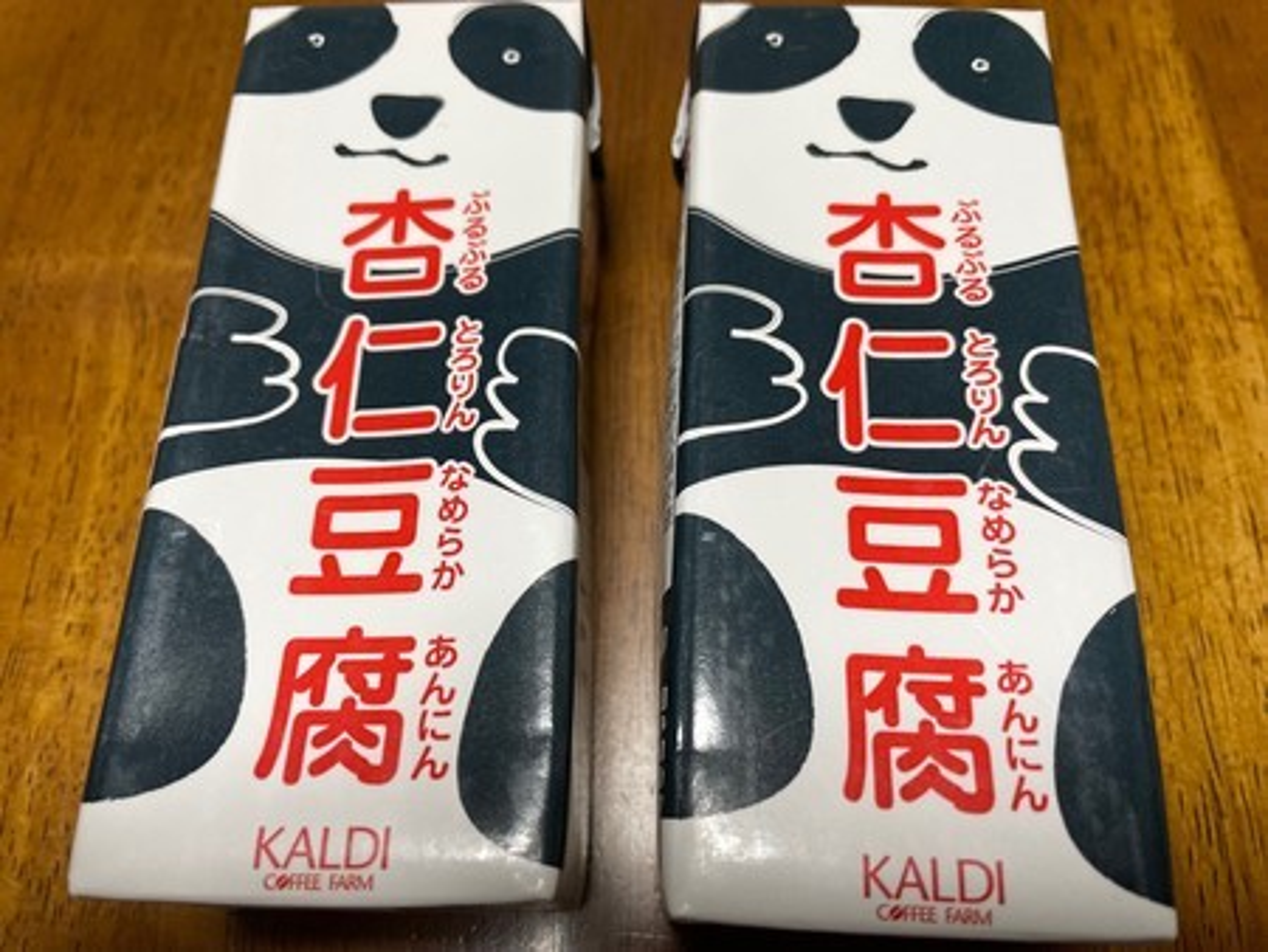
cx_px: 634
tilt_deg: -66.6
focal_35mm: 26
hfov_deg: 67.3
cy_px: 476
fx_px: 953
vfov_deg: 53.1
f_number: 1.6
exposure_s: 1/105
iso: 125
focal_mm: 4.2
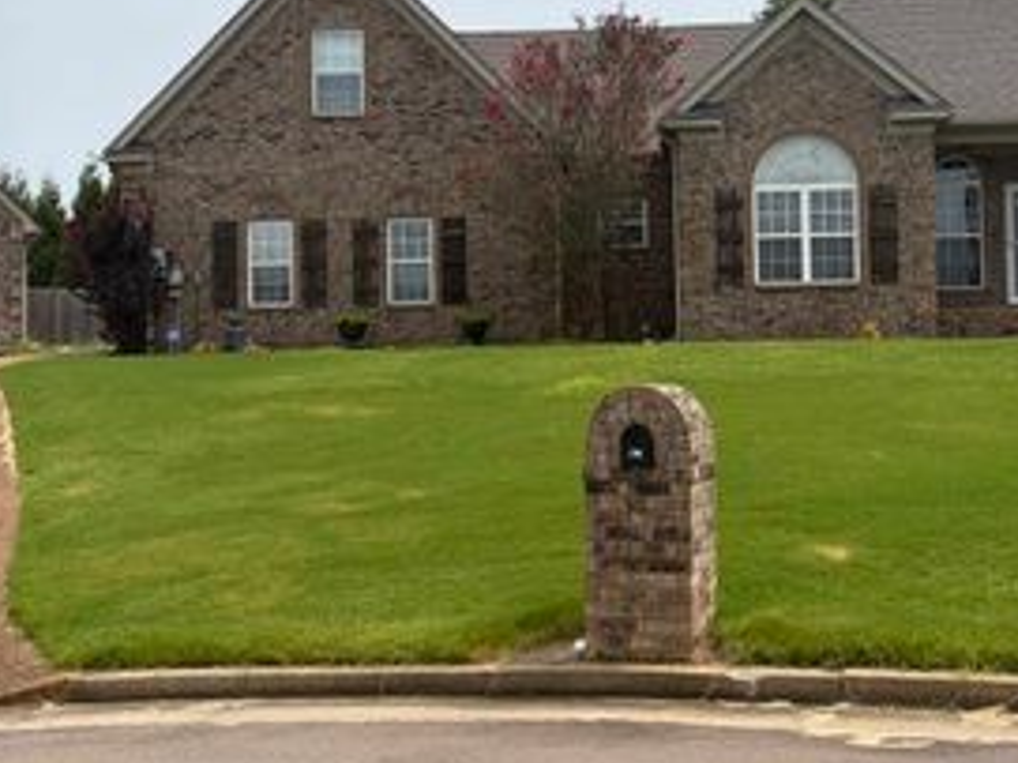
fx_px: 1411
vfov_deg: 30.1
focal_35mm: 48
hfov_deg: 39.5
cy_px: 284
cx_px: 612
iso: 50
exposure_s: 1/5348
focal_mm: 5.96
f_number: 1.6
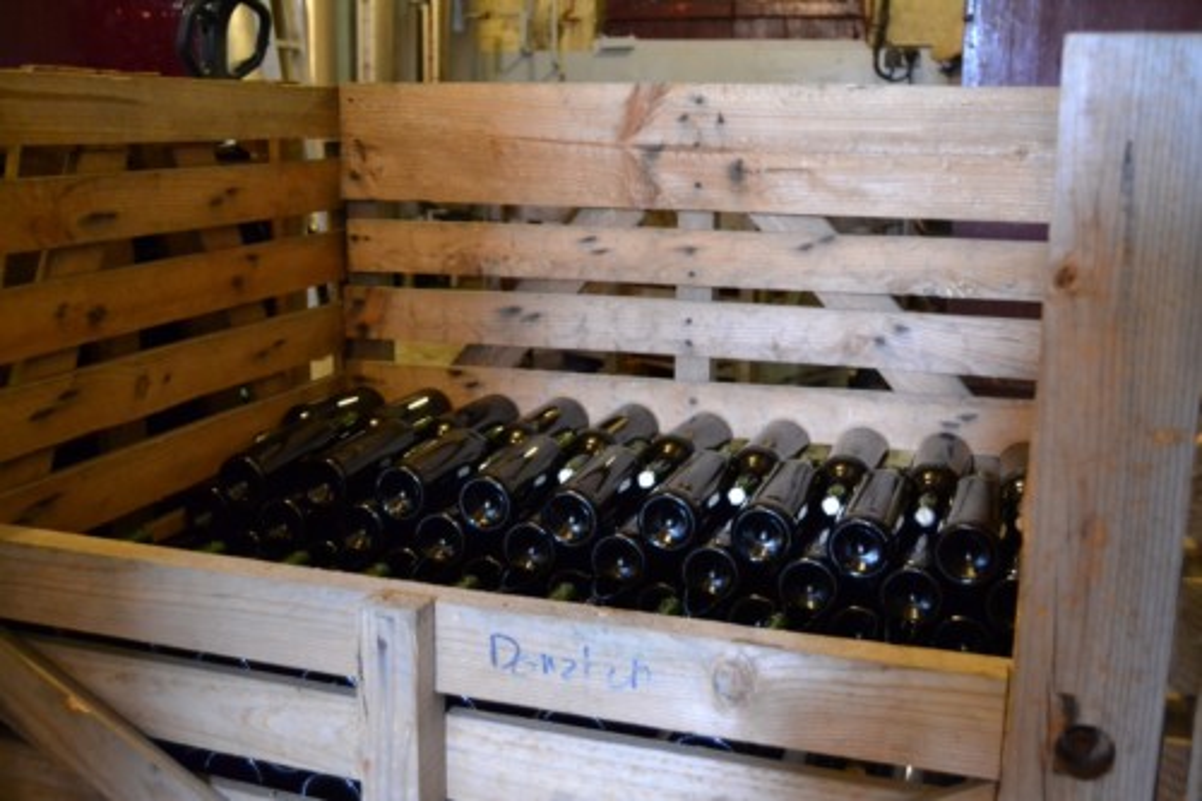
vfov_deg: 36.8
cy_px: 400
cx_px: 601
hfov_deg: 53.1
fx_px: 1202
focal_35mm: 36
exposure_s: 1/15
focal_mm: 24
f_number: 3.8
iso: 3200
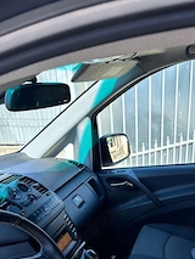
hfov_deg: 31.9
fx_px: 338
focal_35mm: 45
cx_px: 132
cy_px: 235
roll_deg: +0.1
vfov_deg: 39.0
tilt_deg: -27.2
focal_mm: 6.86
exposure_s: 1/850
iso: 80
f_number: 1.78
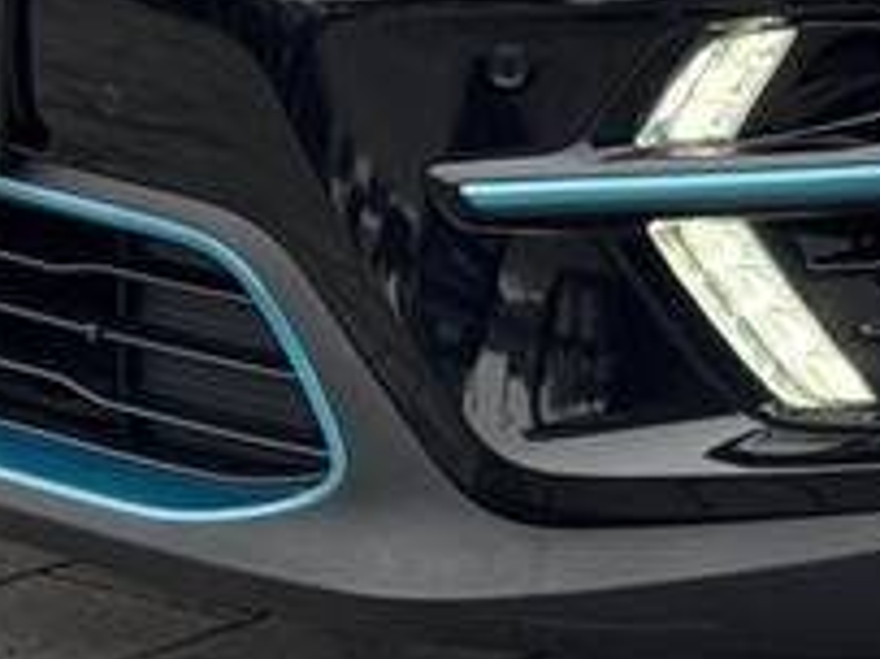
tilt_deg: -8.2
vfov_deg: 5.1
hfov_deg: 6.7
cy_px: -577
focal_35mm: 284
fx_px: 7216
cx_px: 1881
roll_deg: +0.2
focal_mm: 6.76
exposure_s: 1/417
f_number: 1.78
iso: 64
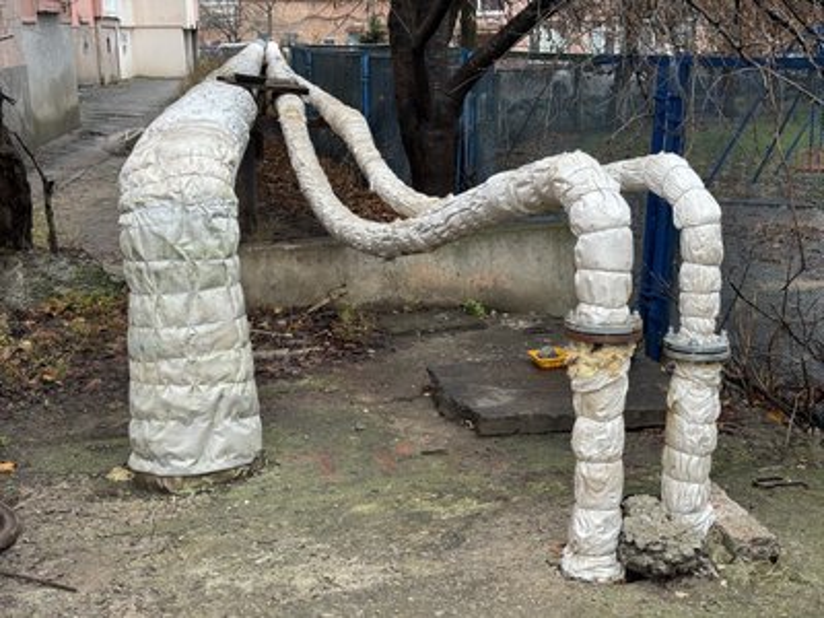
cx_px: 412
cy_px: 309
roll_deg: +1.3
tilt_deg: -14.2
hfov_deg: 39.7
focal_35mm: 48
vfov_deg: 30.3
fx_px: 1143
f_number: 1.78
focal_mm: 6.76
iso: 50
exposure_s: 1/156
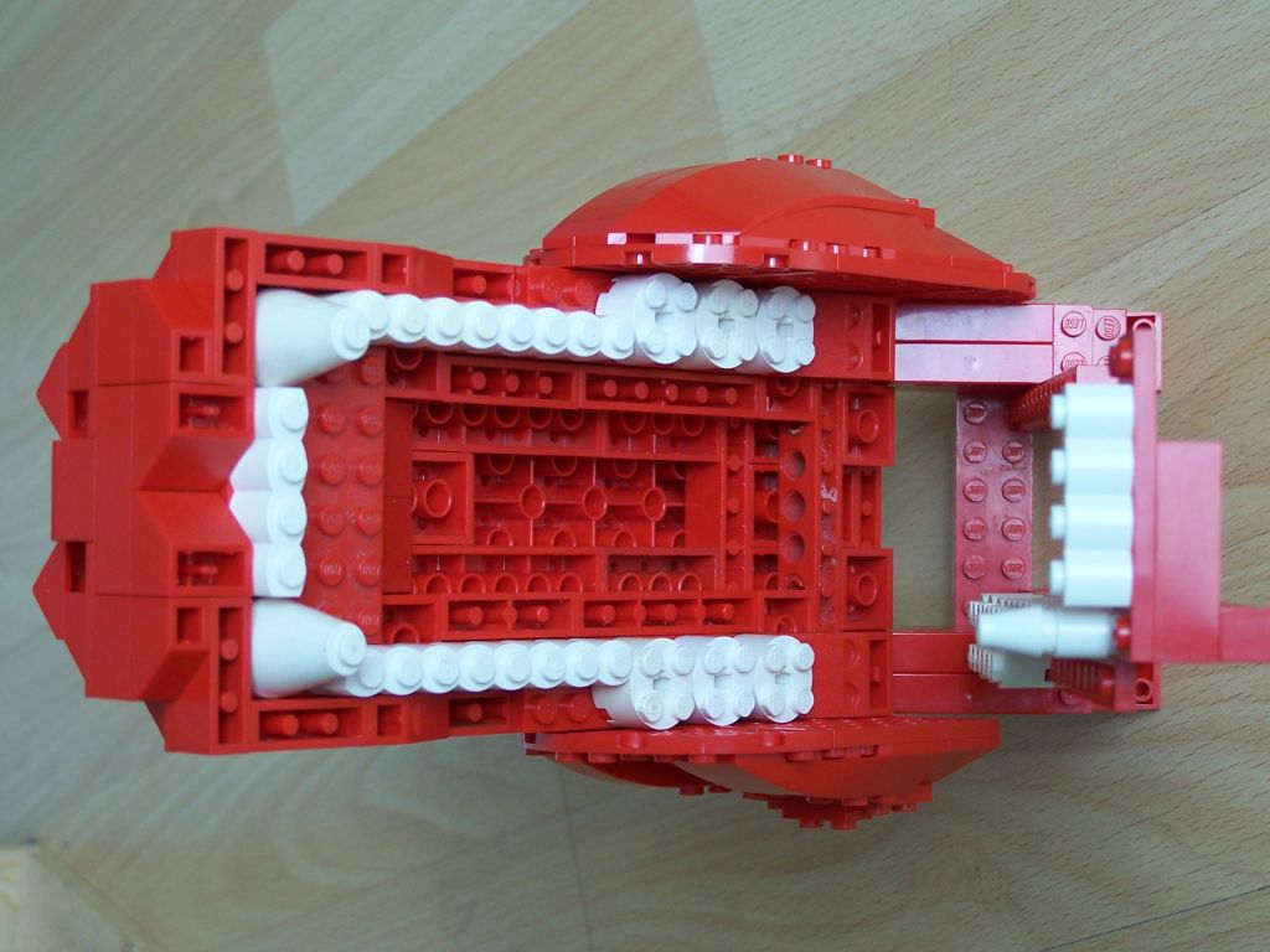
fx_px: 2752
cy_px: 476
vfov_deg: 19.6
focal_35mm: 75
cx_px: 635
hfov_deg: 26.0
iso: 80
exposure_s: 1/125
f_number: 3.2
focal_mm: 12.4
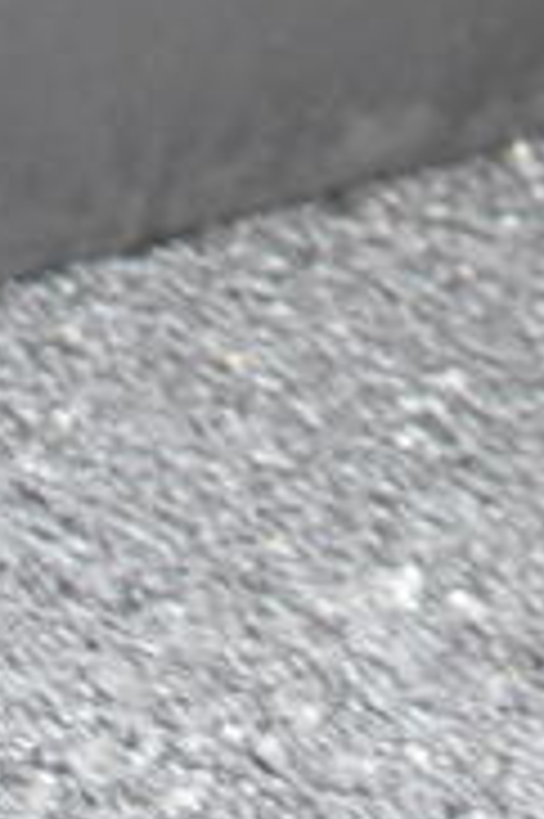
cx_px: 553
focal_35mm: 151
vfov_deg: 11.3
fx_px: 3429
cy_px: -1166
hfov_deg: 9.0
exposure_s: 1/60
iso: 1600
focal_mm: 20
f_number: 4
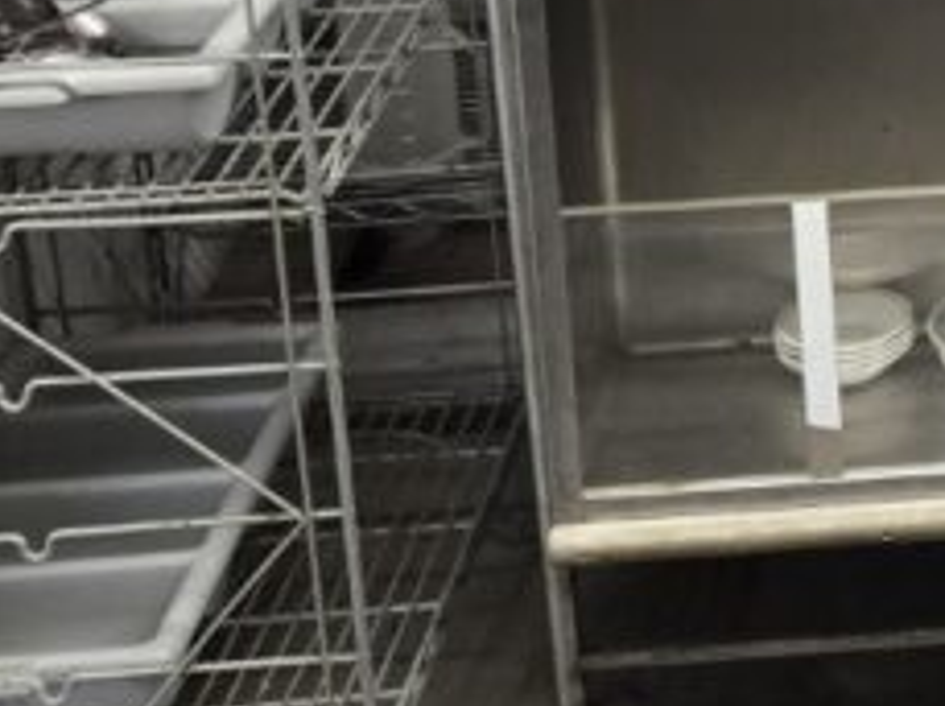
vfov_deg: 13.4
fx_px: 2807
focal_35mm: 103
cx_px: 1510
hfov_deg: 16.9
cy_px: -396
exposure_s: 1/120
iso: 400
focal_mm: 5.4
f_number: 1.8
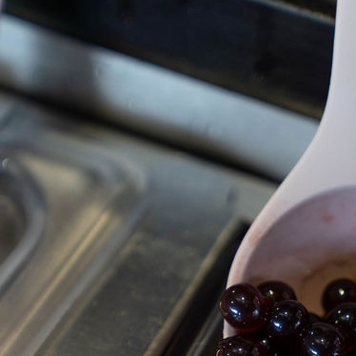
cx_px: 312
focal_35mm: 163
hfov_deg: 10.7
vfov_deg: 10.7
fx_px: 1897
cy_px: 320
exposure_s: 1/400
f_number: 2.8
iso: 500
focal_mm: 70
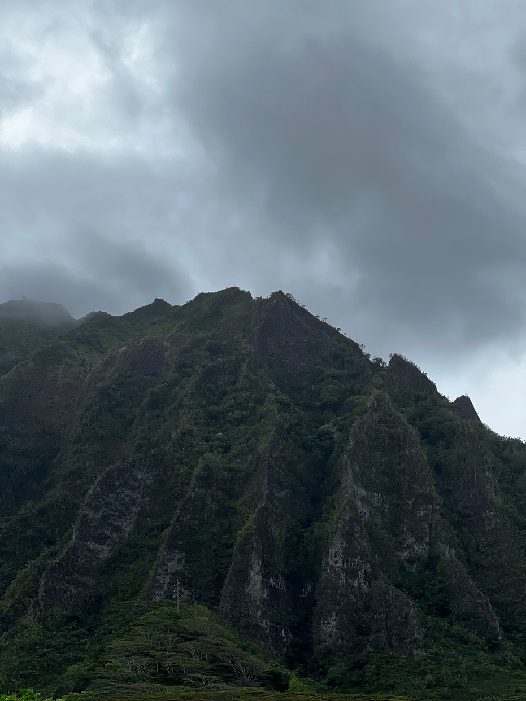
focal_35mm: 77
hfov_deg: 19.1
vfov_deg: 25.3
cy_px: 350
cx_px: 263
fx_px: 1561
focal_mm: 9
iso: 32
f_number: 2.8
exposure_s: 1/727
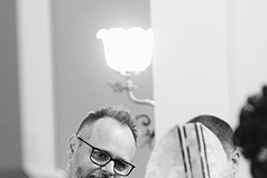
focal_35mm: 493
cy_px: 185
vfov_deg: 2.8
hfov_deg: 4.2
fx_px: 3658
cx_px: 105
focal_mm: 200
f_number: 2.8
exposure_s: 1/125
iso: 3200
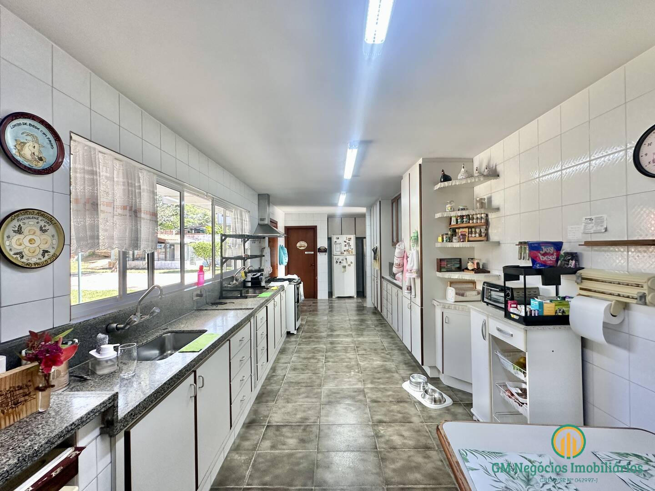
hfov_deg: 102.1
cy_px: 246
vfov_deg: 85.7
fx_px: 265
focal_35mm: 14
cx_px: 328
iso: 125
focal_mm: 2.22
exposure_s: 1/120
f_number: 2.2
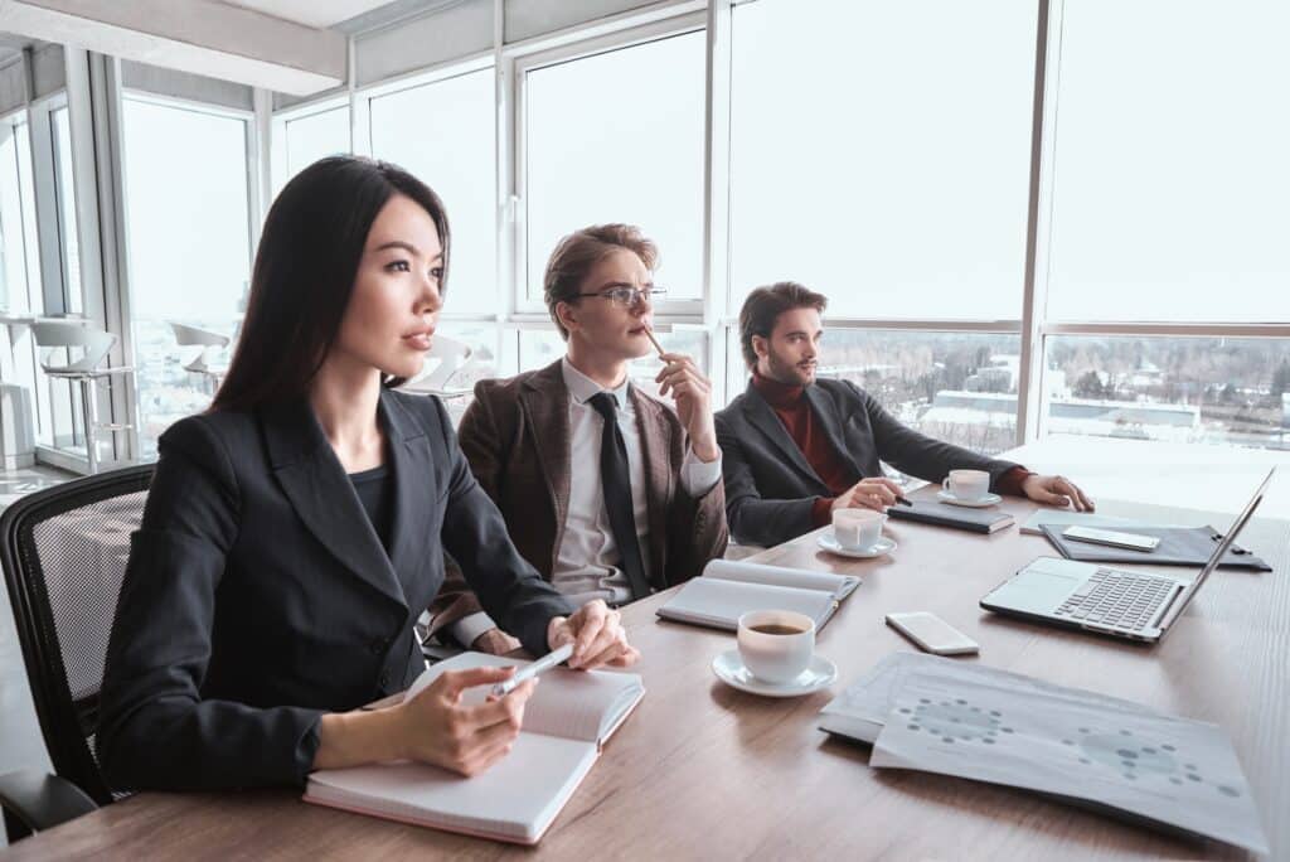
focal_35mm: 24
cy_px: 431
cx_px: 645
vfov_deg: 53.2
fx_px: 860
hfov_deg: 73.7
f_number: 7.1
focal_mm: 24
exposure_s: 1/160
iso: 500
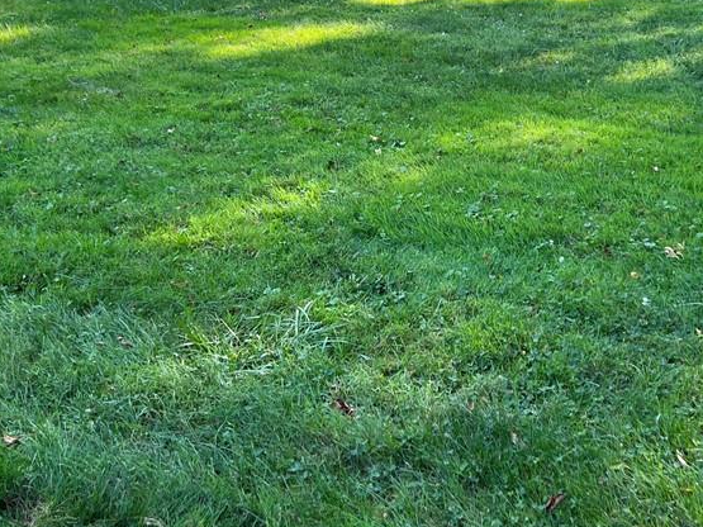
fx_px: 975
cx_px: 381
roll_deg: -1.8
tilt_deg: -13.1
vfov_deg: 29.0
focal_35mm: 48
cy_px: 51
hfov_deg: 39.6
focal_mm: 5.7
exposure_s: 1/164
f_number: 1.5
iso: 50
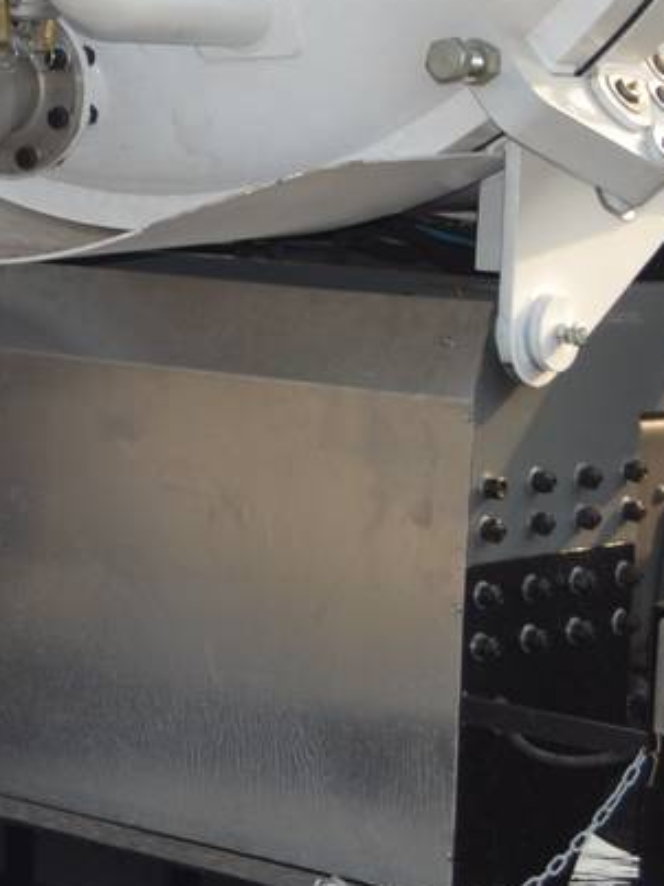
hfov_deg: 11.8
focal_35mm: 118
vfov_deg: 16.5
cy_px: 99
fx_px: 3020
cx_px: -433
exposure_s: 1/200
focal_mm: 22
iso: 100
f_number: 5.6
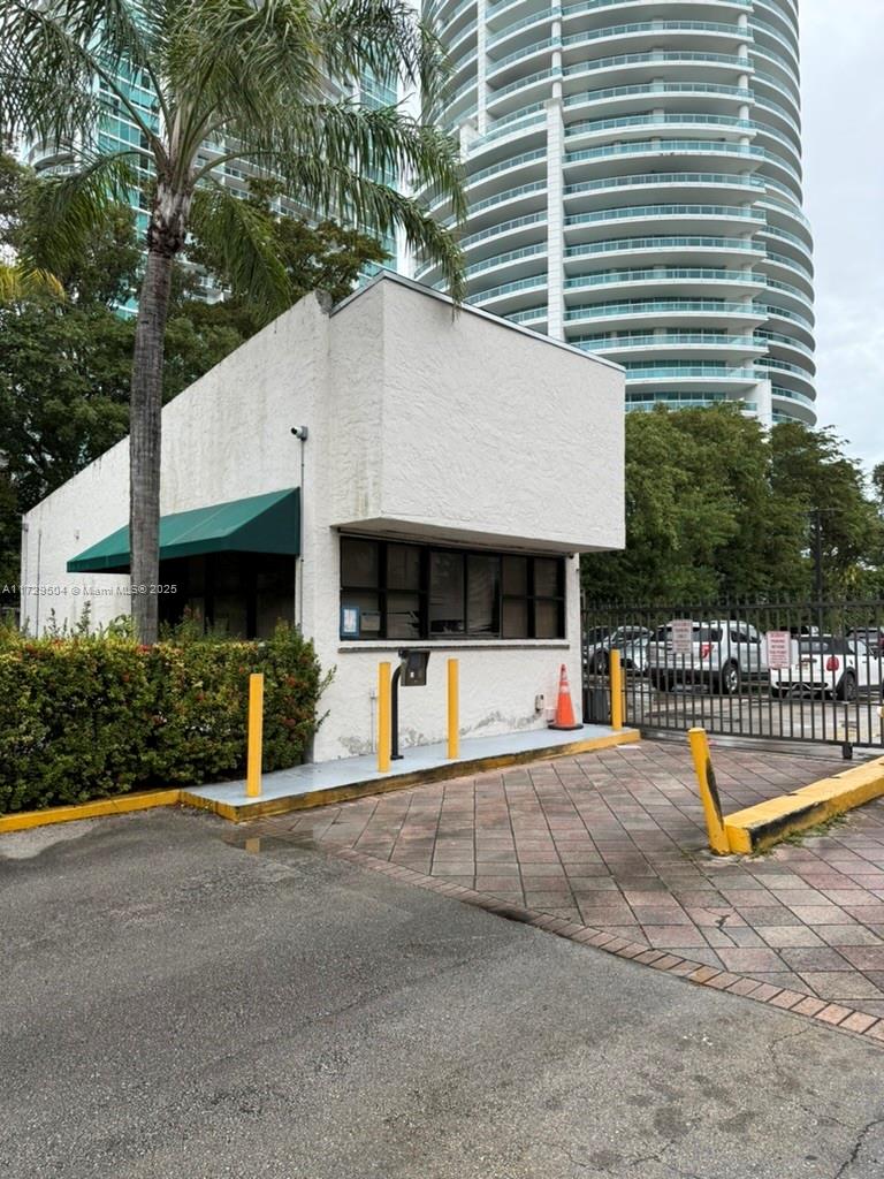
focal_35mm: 24
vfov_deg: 71.6
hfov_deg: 56.8
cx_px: 442
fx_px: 817
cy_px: 590
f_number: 1.78
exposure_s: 1/849
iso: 80
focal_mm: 6.76
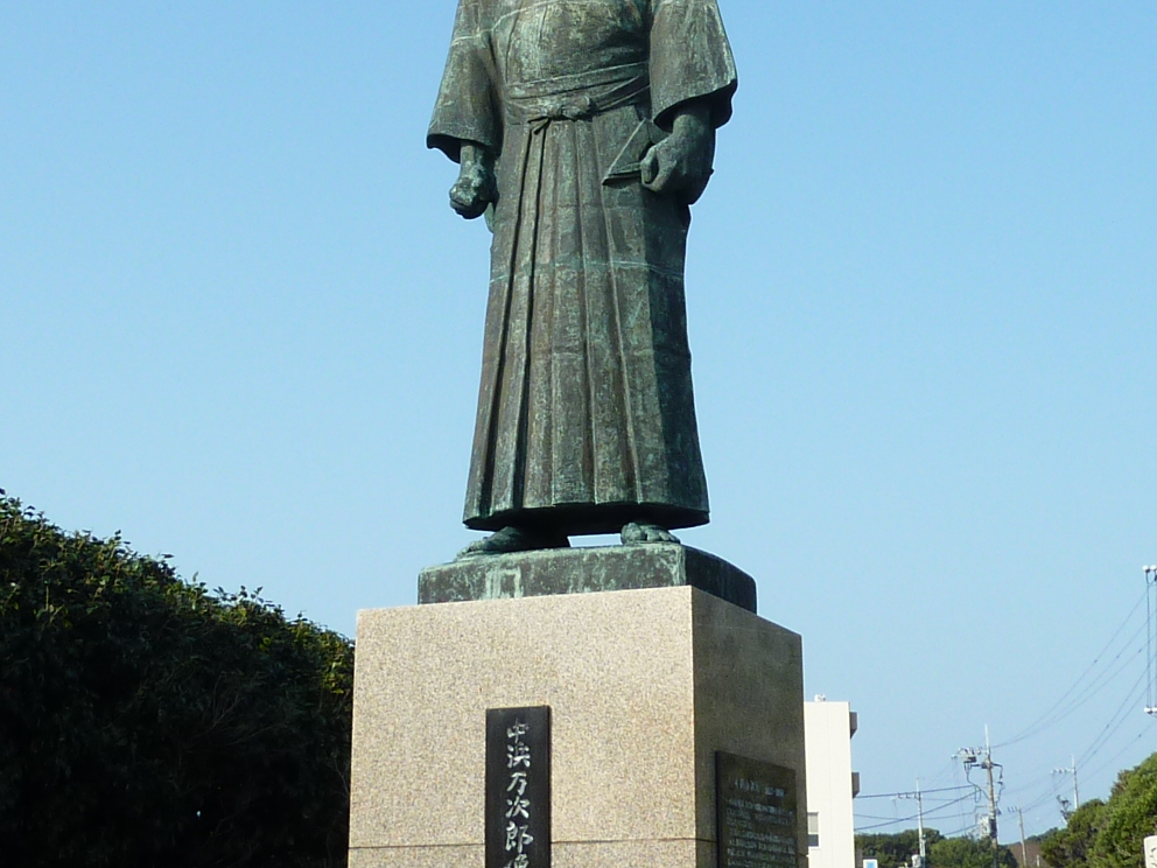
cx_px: 611
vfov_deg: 22.4
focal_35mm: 64
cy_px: 93
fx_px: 2139
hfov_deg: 30.3
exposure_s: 1/500
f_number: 4
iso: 80
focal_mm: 4.1
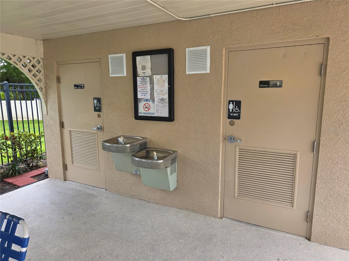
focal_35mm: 23
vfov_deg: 58.9
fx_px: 232
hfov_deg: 73.9
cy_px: 130
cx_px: 174
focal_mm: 6.3
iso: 50
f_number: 1.7
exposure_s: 1/359
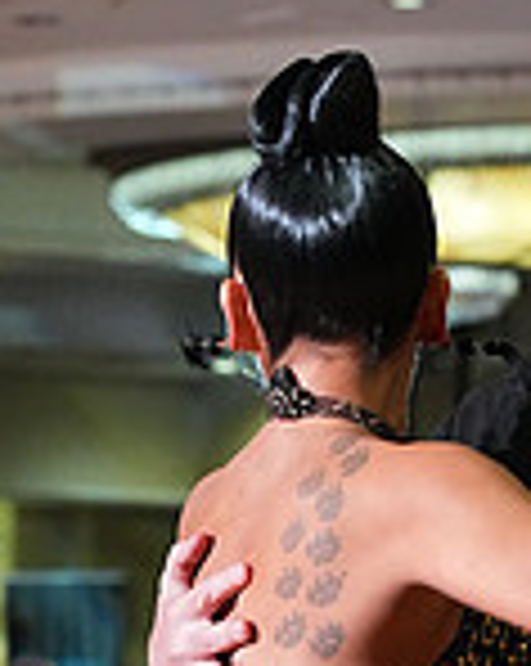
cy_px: 1062
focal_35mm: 291
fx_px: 5728
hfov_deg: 5.3
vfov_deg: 6.5
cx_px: 574
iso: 8000
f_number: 5
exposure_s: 1/400
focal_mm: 79
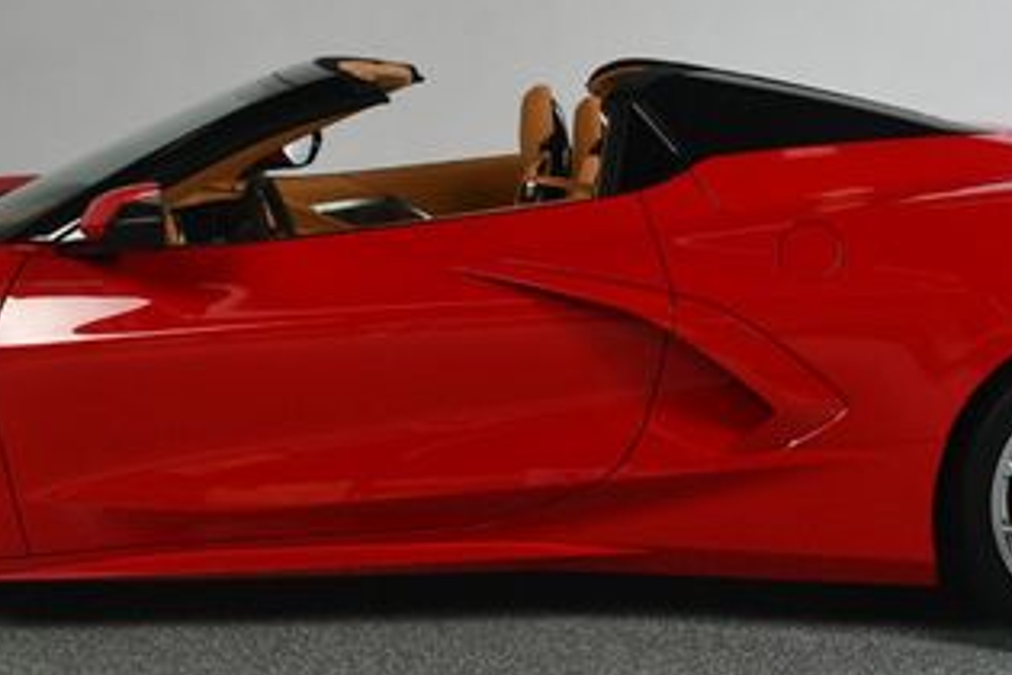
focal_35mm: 61
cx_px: 463
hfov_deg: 32.9
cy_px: 283
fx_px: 1715
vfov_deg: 22.2
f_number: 13
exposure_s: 1/160
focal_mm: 20
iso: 100
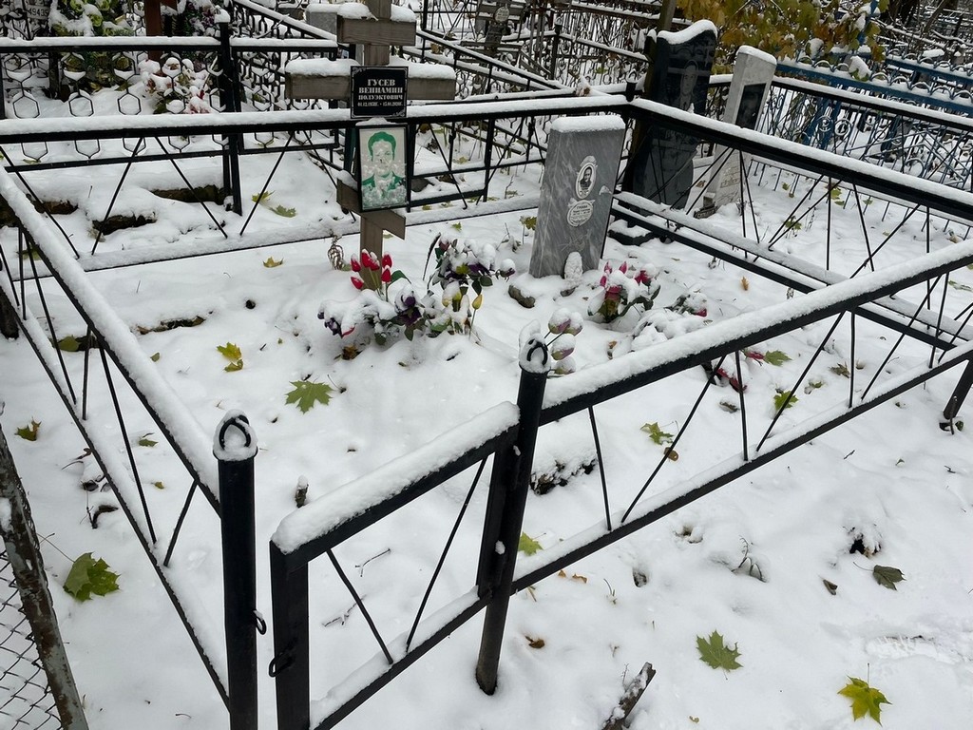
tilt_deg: -29.4
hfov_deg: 67.3
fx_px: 731
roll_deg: -3.4
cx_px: 486
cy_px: 365
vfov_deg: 53.1
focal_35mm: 26
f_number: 1.6
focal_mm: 4.2
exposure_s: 1/215
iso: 32
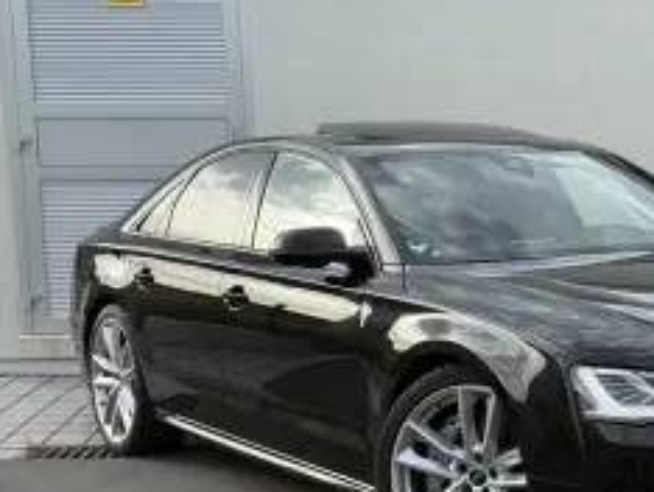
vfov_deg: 17.9
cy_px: 366
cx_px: 534
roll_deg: +0.5
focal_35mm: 82
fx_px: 1551
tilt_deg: -8.4
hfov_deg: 23.4
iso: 64
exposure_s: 1/1754
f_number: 1.78
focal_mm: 6.76
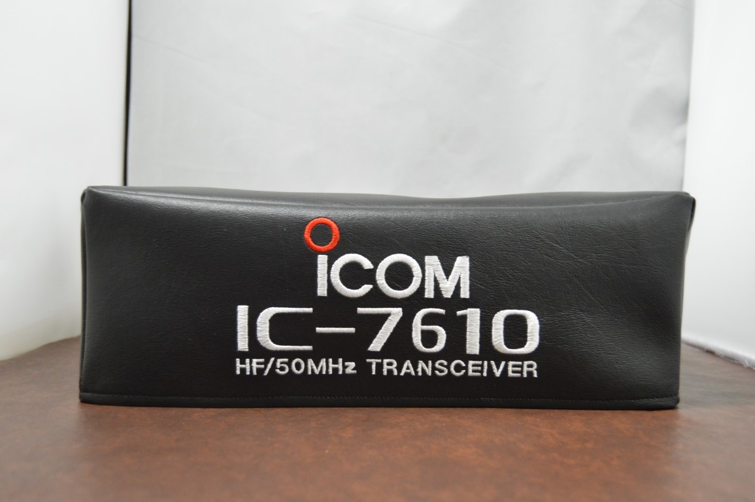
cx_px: 378
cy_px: 251
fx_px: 817
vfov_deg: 34.1
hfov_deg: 49.6
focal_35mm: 39
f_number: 4
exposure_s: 1/60
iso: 2000
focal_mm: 26
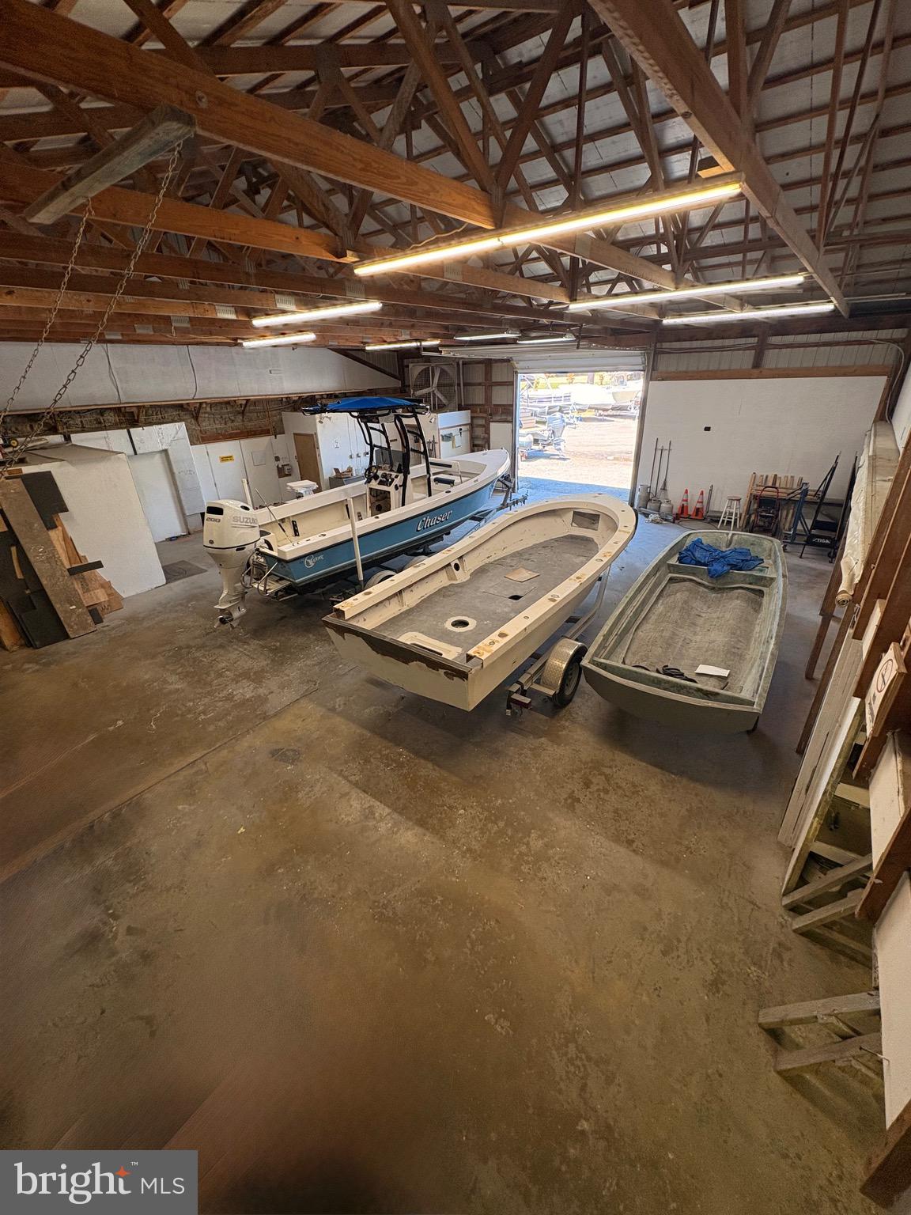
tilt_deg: -26.4
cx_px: 456
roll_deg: +1.7
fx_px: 491
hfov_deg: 85.7
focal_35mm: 14
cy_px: 608
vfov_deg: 102.1
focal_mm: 2.22
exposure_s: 1/120
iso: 200
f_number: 2.2
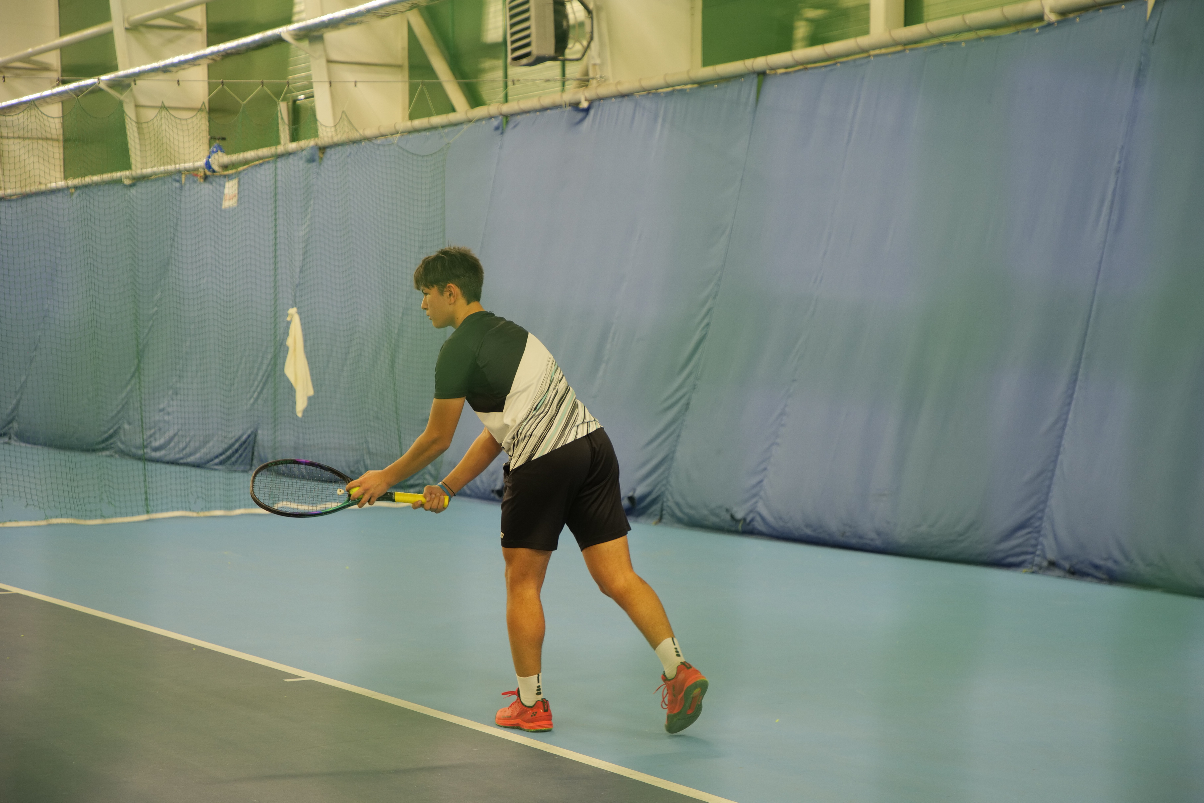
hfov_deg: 26.7
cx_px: 602
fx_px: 2542
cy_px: 402
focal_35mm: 76
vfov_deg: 17.9
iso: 1000
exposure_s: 1/250
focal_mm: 76
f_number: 4.5
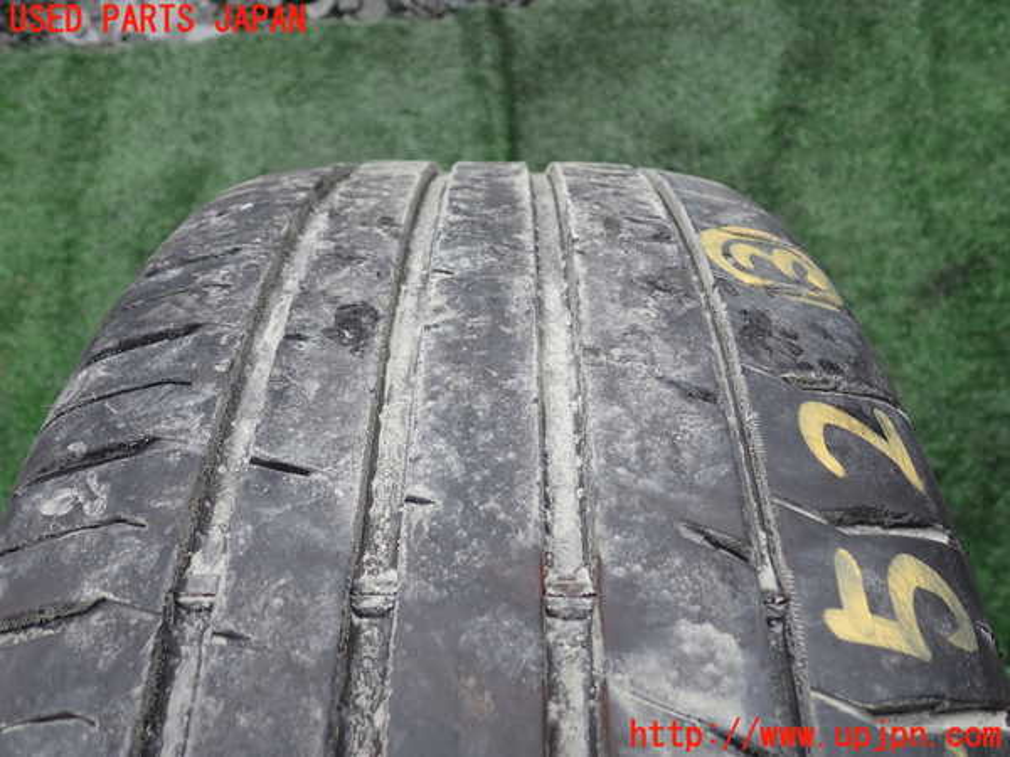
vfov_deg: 46.8
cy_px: 378
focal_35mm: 30
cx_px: 505
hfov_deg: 60.0
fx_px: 875
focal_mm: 5.4
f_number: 6.3
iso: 100
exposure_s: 1/50
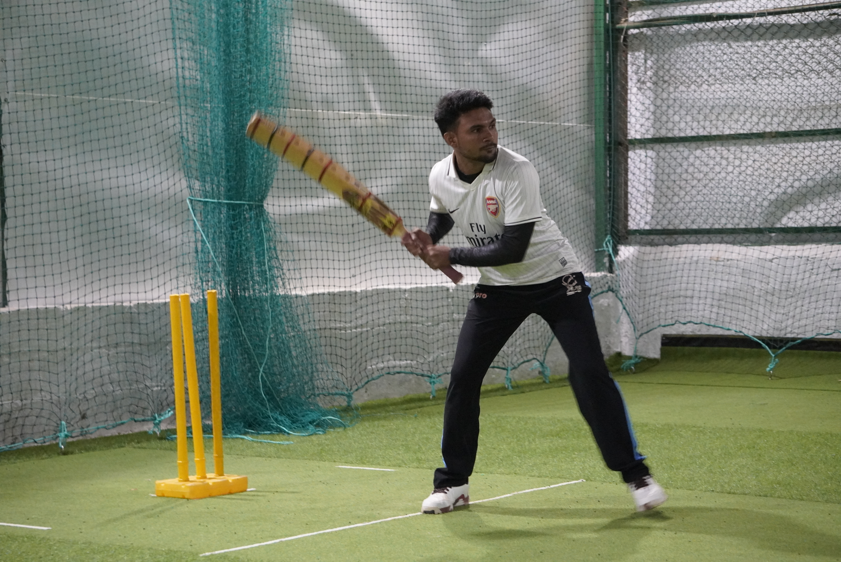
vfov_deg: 16.6
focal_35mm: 82
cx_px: 420
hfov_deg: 24.6
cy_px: 281
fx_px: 1928
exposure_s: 1/200
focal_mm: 55
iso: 5000
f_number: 4.5
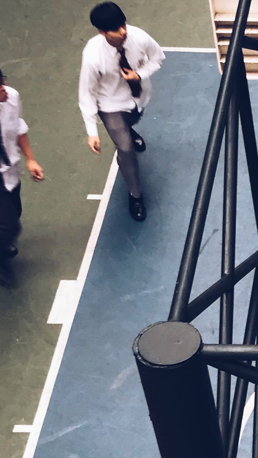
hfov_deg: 11.3
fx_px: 1229
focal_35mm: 101
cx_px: 437
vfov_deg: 20.8
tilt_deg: -47.6
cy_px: 391
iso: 32
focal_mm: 3.99
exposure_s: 1/50
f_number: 1.8
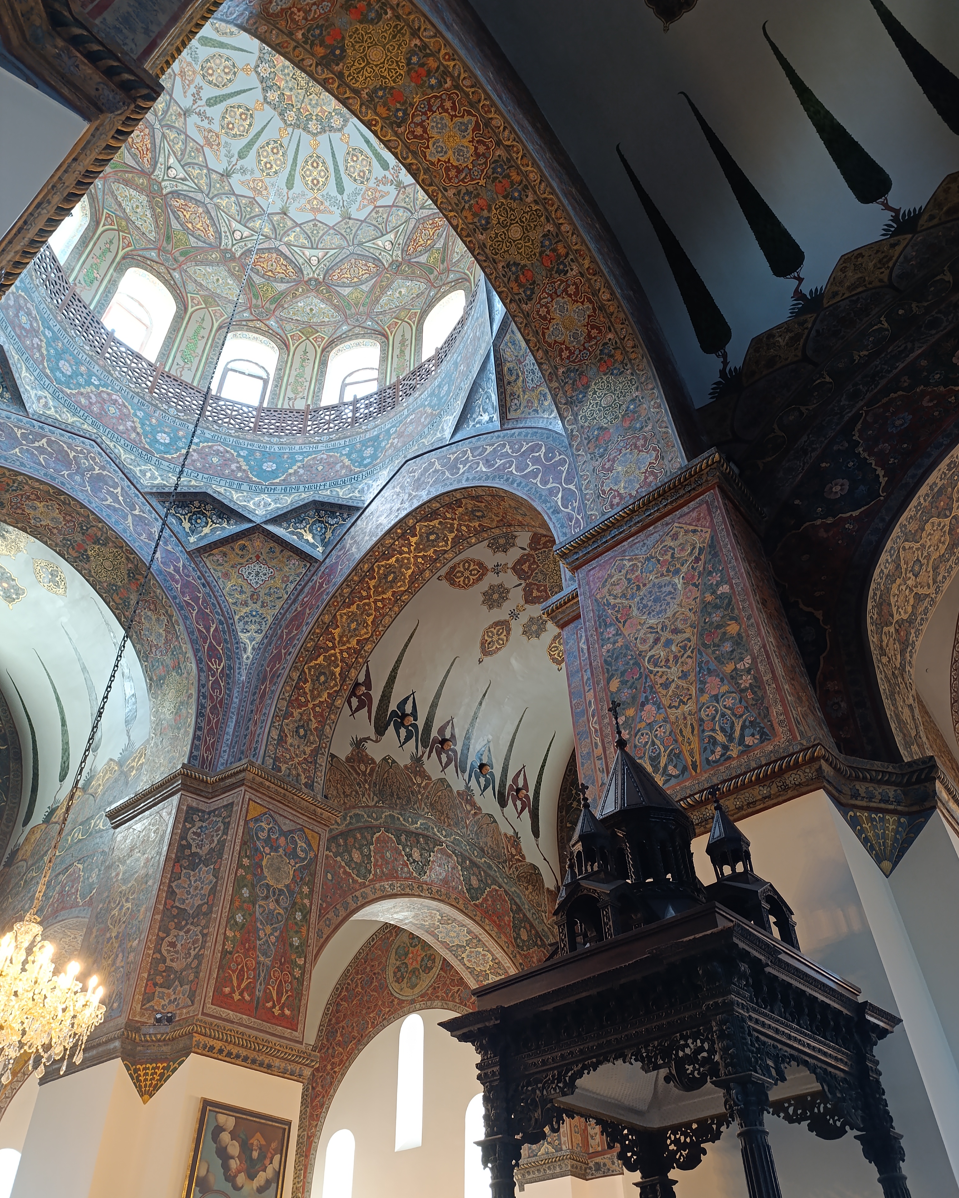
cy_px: 620
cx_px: 479
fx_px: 851
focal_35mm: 24
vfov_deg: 70.3
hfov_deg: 58.8
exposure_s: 1/50
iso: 1000
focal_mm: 6.14
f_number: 1.6
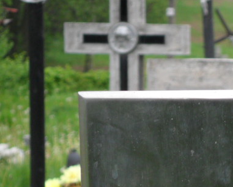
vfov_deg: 5.5
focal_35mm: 283
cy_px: 169
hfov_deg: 6.8
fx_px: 1952
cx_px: 264
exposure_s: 1/60
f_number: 5
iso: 120
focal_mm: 19.6
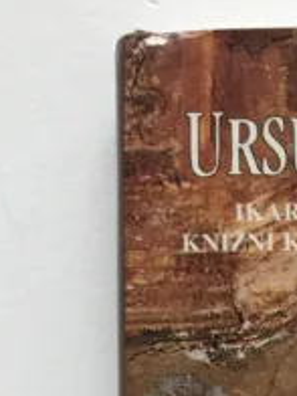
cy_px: 725
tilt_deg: -88.8
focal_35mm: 146
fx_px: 1670
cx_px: 499
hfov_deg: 9.7
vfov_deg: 12.3
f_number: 1.8
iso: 20
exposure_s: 1/132
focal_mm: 3.99
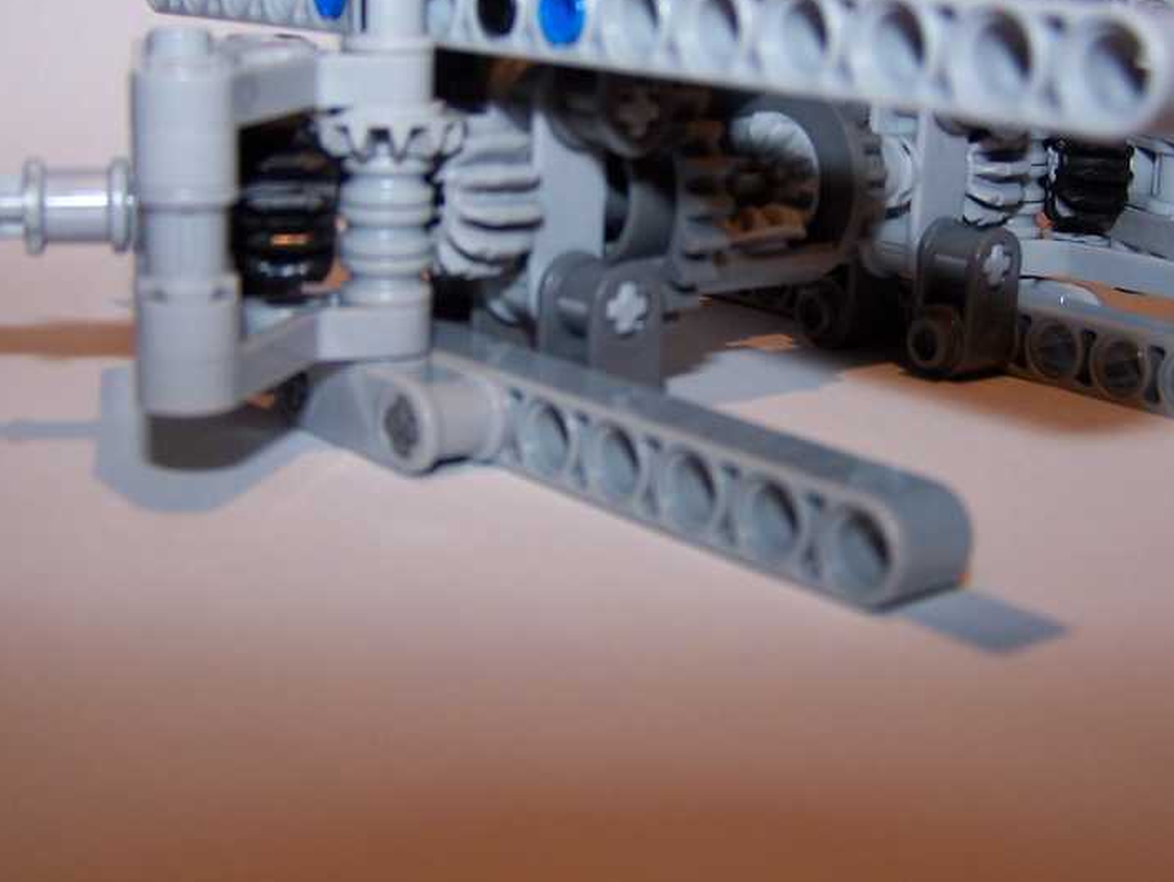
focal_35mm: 55
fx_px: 1866
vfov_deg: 26.4
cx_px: 686
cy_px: 281
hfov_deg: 34.8
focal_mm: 6.3
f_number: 2.8
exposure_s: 1/60
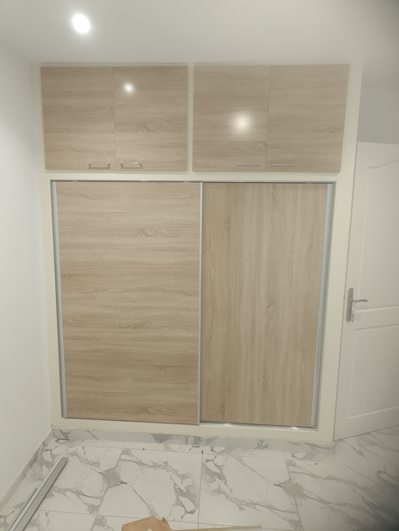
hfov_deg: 56.8
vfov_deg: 71.6
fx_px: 369
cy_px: 266
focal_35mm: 24
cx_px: 200
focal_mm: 6.14
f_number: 1.65
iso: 989
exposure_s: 1/100
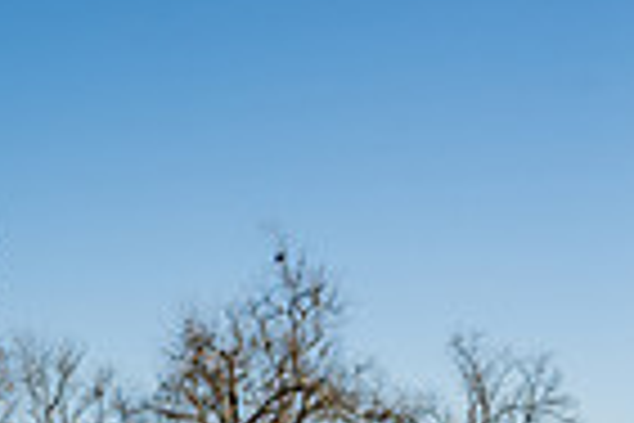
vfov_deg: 10.6
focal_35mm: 112
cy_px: 990
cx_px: 652
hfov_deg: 17.8
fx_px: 1972
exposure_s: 1/250
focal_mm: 35
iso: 50
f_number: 8
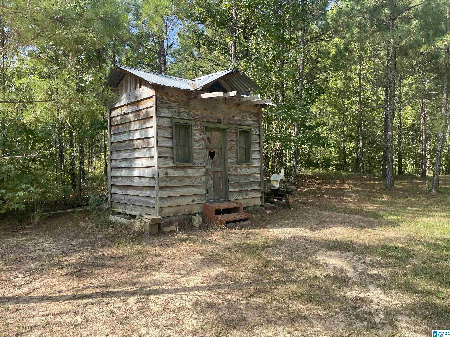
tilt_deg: -1.5
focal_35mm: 26
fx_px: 338
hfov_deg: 67.3
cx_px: 225
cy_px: 168
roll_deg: +0.5
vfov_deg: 53.1
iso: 32
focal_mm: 5.1
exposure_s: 1/938
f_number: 1.6
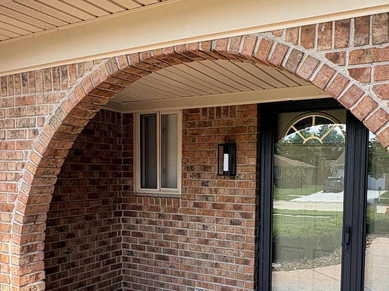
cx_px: 221
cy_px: 199
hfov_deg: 52.5
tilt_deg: -3.7
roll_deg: +0.1
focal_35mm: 35
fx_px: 393
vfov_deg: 40.1
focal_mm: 2.22
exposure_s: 1/99
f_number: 2.2
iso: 40
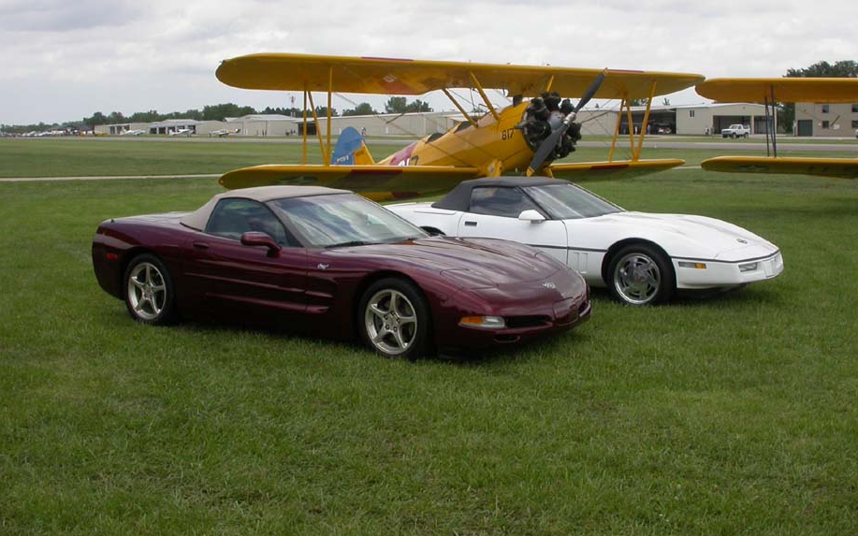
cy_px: 202
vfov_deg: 28.5
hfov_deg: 44.4
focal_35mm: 45
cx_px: 432
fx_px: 1052
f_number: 6.7
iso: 100
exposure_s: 1/325
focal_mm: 7.85
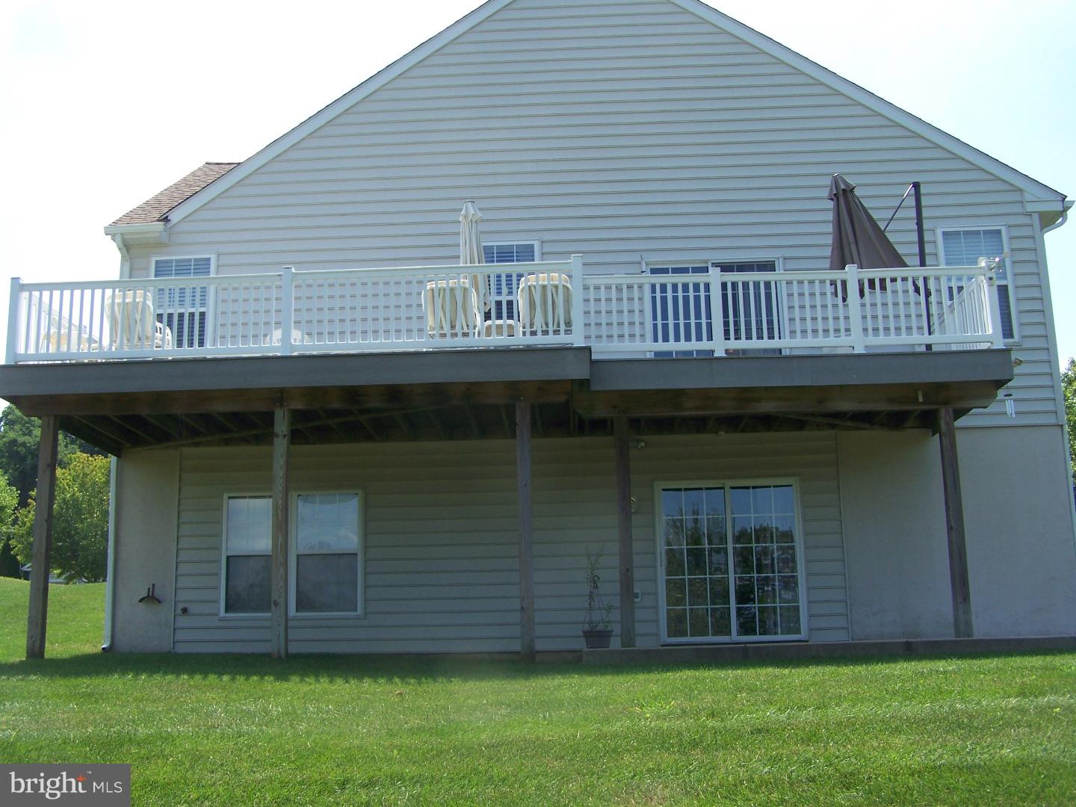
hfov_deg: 49.0
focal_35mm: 38
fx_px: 1181
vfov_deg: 37.7
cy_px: 404
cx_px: 538
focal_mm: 6.3
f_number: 4
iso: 64
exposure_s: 1/320
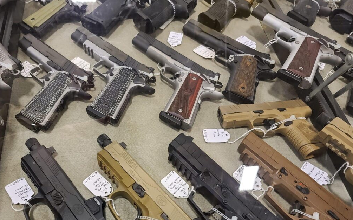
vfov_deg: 45.8
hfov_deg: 68.4
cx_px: 176
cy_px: 128
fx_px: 260
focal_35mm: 27
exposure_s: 1/60
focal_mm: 7
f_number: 1.8
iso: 250
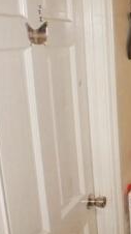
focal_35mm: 73
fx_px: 451
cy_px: 122
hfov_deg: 14.2
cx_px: 251
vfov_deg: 29.0
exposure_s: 1/60
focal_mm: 16
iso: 1600
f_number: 9
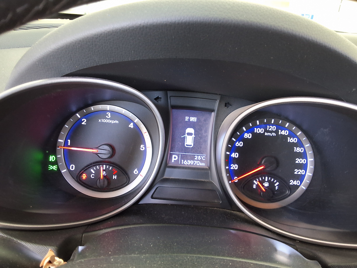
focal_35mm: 28
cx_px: 178
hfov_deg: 63.4
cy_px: 134
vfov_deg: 49.7
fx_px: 289
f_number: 1.9
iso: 250
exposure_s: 1/24
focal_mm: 2.91
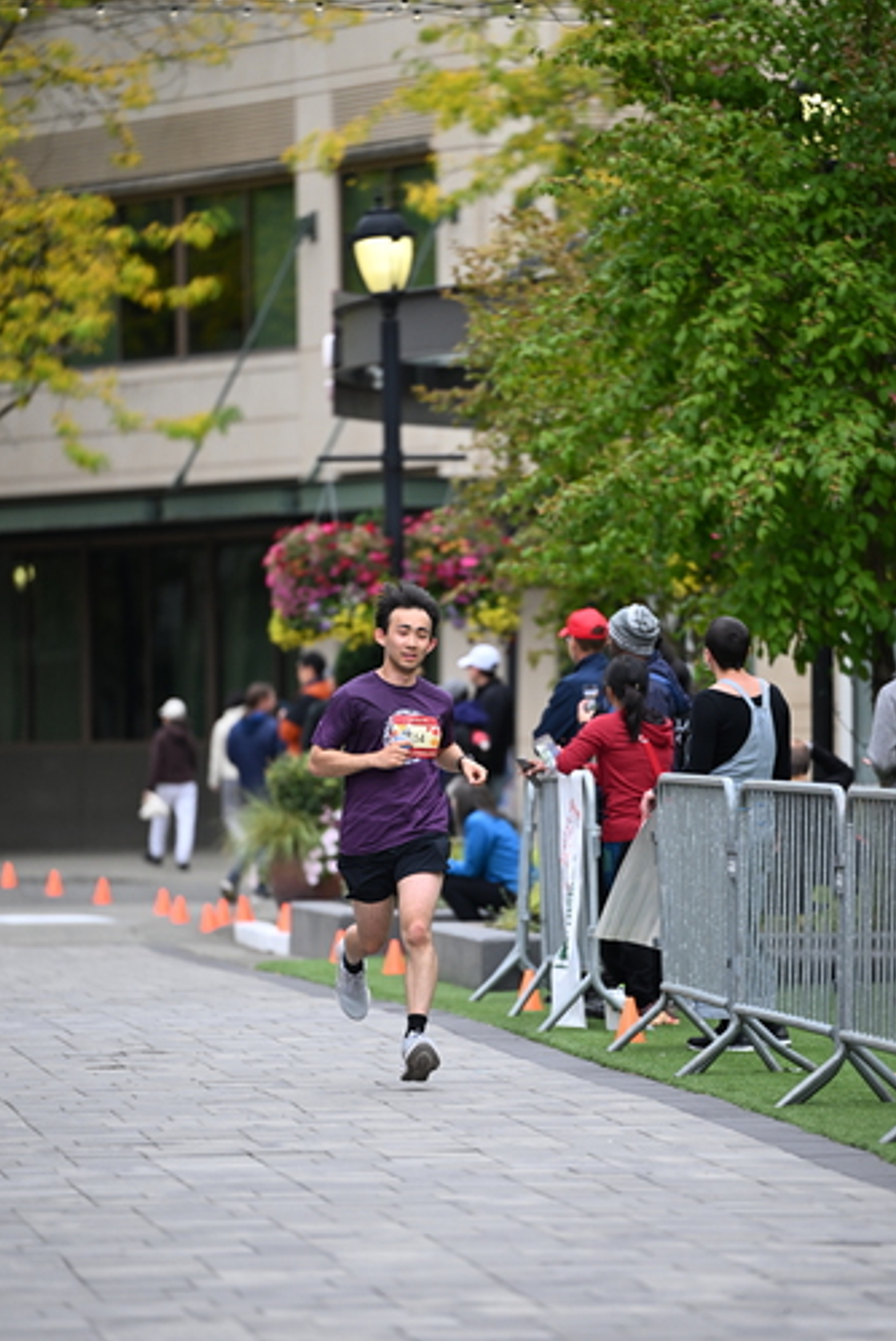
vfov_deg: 9.3
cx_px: 484
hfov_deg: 6.3
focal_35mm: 220
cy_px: 713
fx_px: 8201
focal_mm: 200
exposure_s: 1/2000
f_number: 2.8
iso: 640
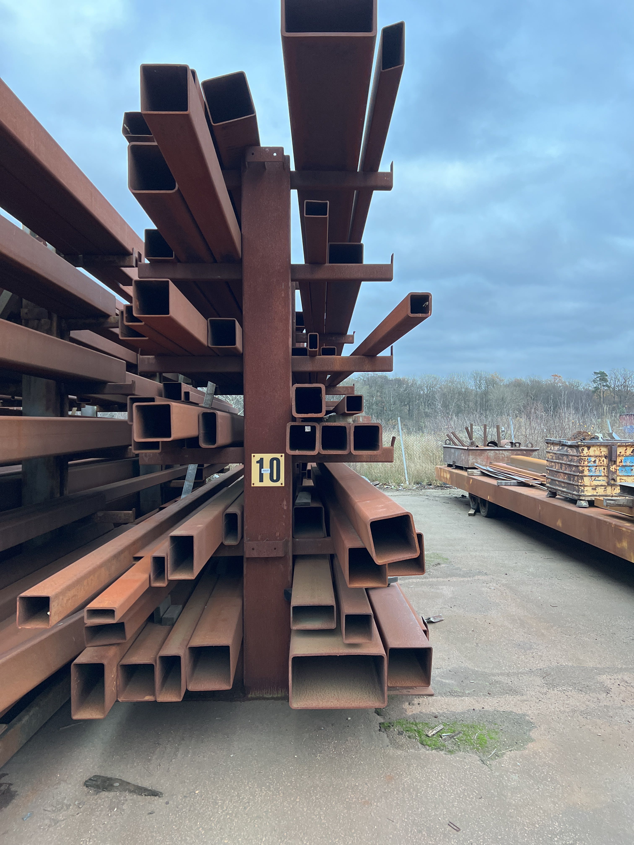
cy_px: 422
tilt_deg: +0.1
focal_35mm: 26
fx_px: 635
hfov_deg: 53.1
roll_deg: -0.9
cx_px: 317
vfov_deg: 67.3
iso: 125
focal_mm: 5.7
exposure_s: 1/84
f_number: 1.5
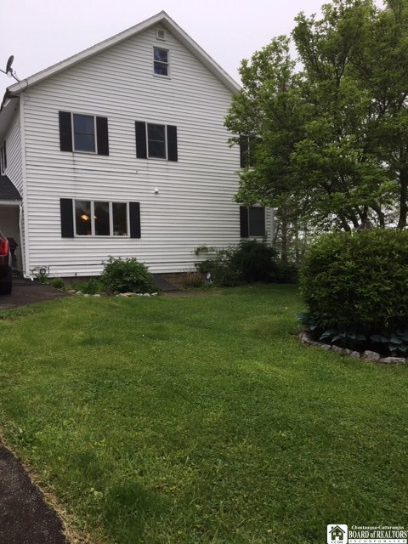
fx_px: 456
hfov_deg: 48.2
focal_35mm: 29
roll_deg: +2.9
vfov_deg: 61.7
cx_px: 204
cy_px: 272
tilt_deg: -1.6
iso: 25
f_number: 2.2
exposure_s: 1/375
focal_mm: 4.15
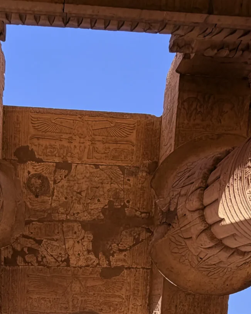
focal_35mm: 43
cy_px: 370
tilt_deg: +81.0
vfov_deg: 34.8
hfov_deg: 34.3
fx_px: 399
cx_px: 68
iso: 40
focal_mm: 2.22
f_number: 2.2
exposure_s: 1/770
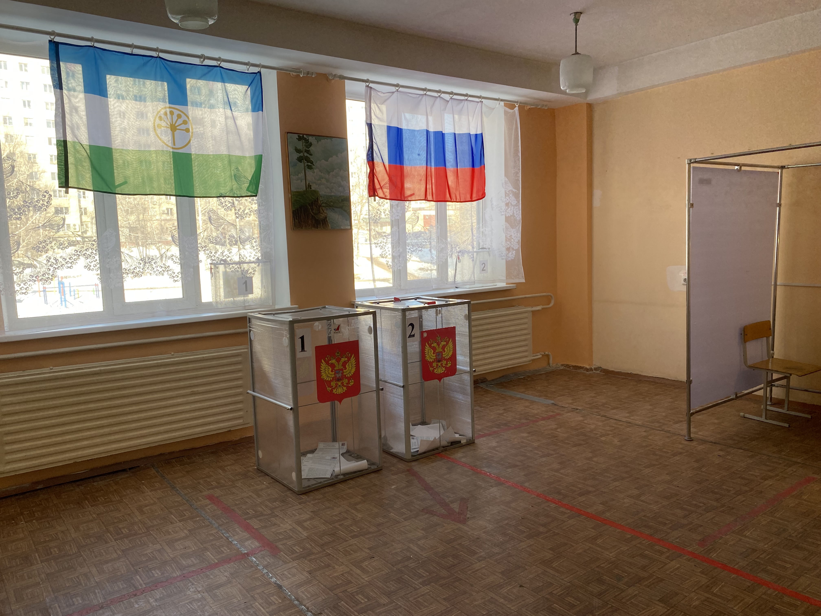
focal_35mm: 26
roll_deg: +2.2
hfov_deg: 67.3
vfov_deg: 53.1
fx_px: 617
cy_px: 308
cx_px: 410
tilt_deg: -5.8
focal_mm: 4.25
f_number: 1.8
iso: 32
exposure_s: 1/152
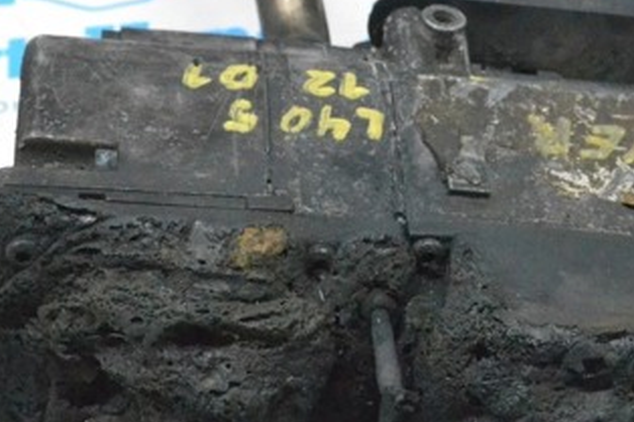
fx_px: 2042
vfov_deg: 11.7
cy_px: 400
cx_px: 420
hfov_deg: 17.6
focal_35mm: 116
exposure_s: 1/160
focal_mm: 38
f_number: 9
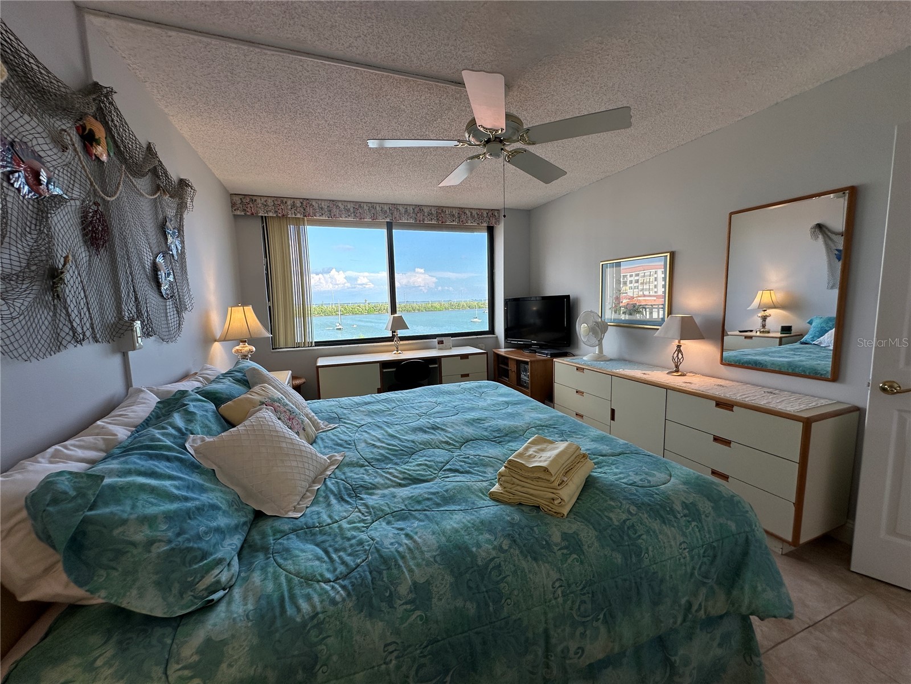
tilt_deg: -5.8
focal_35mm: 14
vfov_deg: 85.7
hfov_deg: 102.1
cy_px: 342
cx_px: 456
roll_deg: +1.7
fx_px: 368
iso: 40
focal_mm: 2.22
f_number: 2.2
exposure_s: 1/150
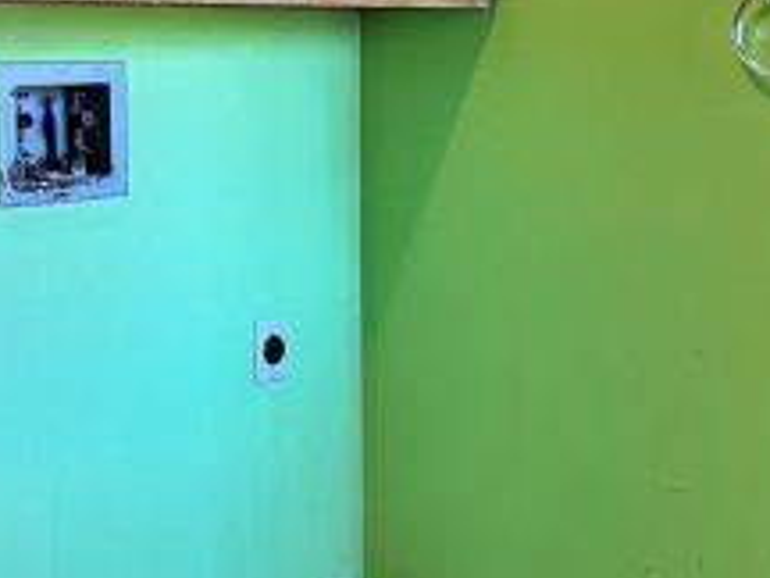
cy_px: 128
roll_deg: +0.1
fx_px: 1646
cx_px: 180
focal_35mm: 74
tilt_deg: -2.0
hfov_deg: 26.0
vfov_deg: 19.7
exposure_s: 1/60
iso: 250
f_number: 1.78
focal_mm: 6.86
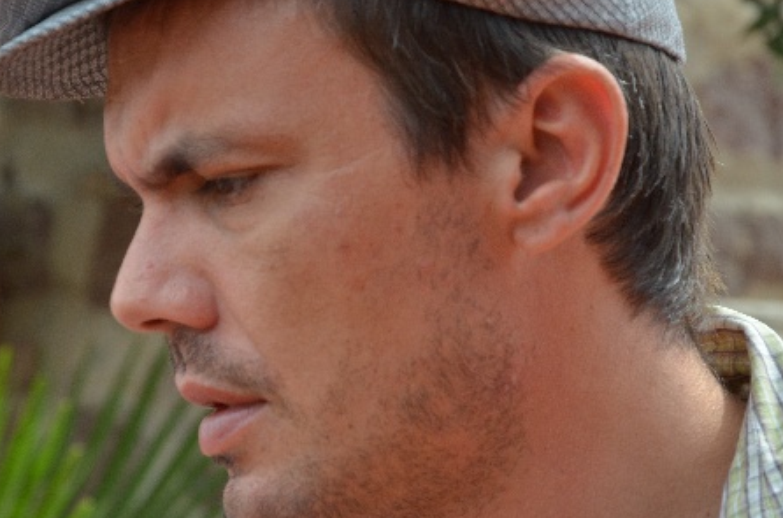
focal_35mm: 170
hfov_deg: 12.2
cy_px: 270
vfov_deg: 8.1
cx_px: 365
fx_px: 3678
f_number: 9
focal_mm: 105
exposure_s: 1/400
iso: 800
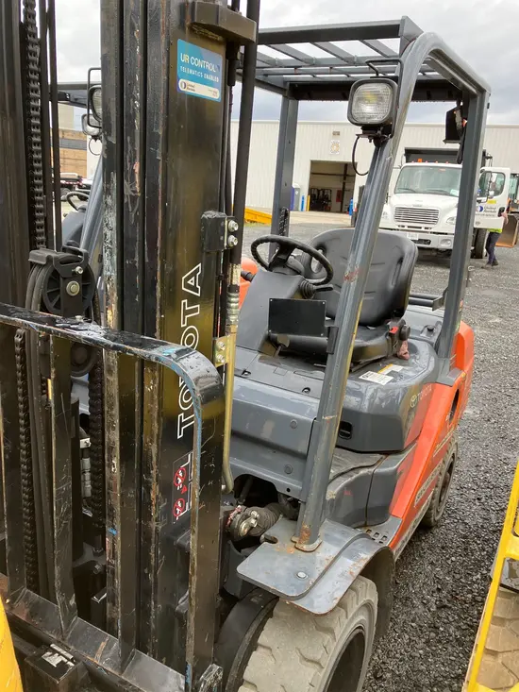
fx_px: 560
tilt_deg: -12.7
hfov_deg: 49.8
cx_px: 260
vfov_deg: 63.4
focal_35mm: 28
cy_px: 346
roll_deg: -5.7
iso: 40
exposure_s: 1/129
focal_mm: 3.99
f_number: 1.8
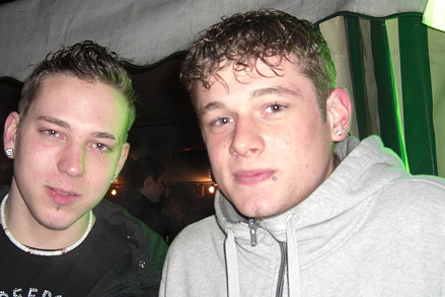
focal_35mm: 51
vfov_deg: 26.5
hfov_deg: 38.8
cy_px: 130
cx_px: 193
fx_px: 631
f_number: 2.8
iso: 200
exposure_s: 1/60
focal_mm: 7.9
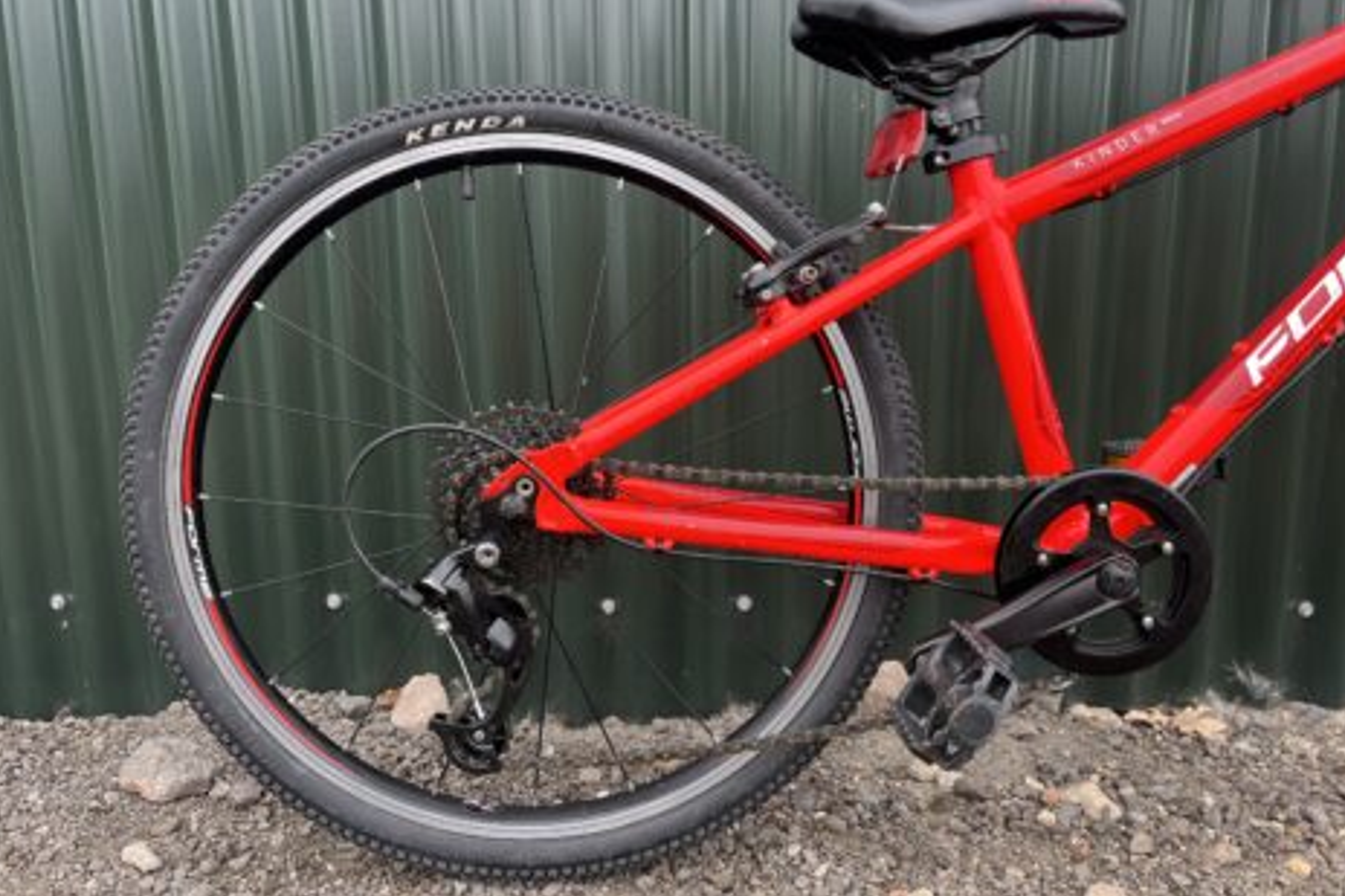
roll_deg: +1.1
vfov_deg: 46.3
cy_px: 420
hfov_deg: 65.5
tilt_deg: -11.6
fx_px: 1046
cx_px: 675
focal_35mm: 28
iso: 40
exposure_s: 1/231
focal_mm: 5.1
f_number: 1.6
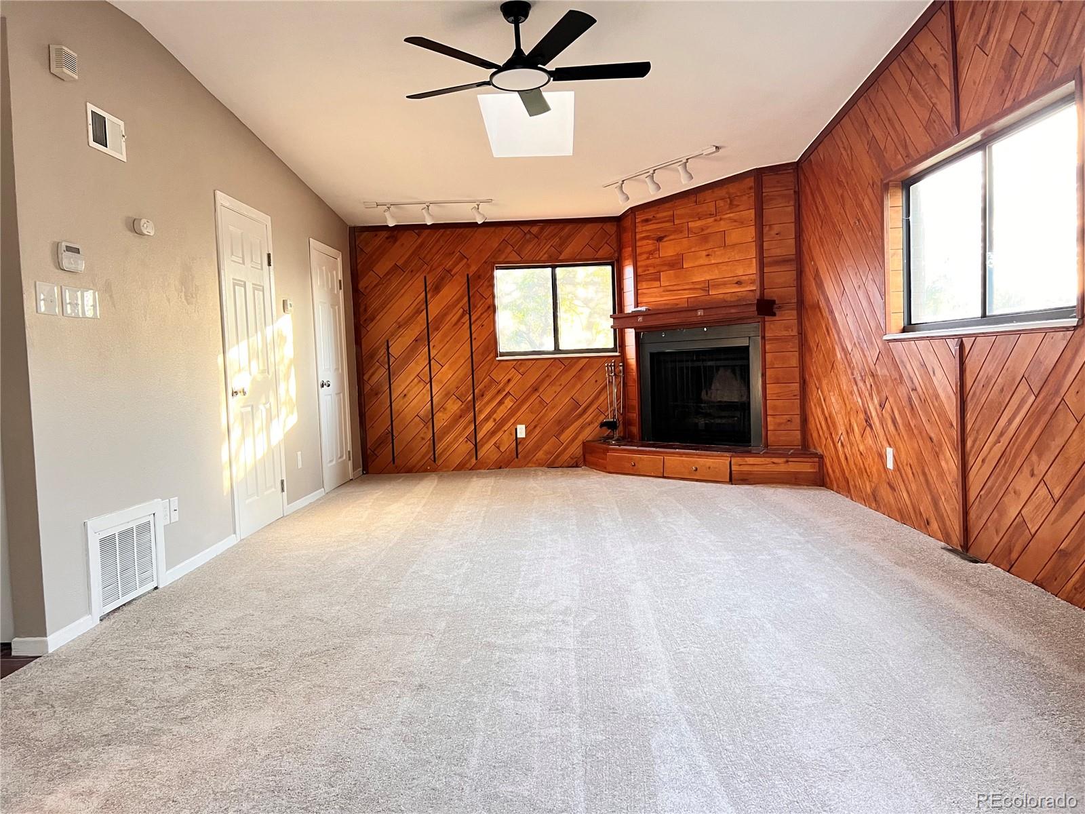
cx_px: 542
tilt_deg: -3.3
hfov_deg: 67.3
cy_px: 407
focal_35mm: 26
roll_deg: +1.8
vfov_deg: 53.1
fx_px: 815
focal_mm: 5.7
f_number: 1.5
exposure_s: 1/60
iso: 250
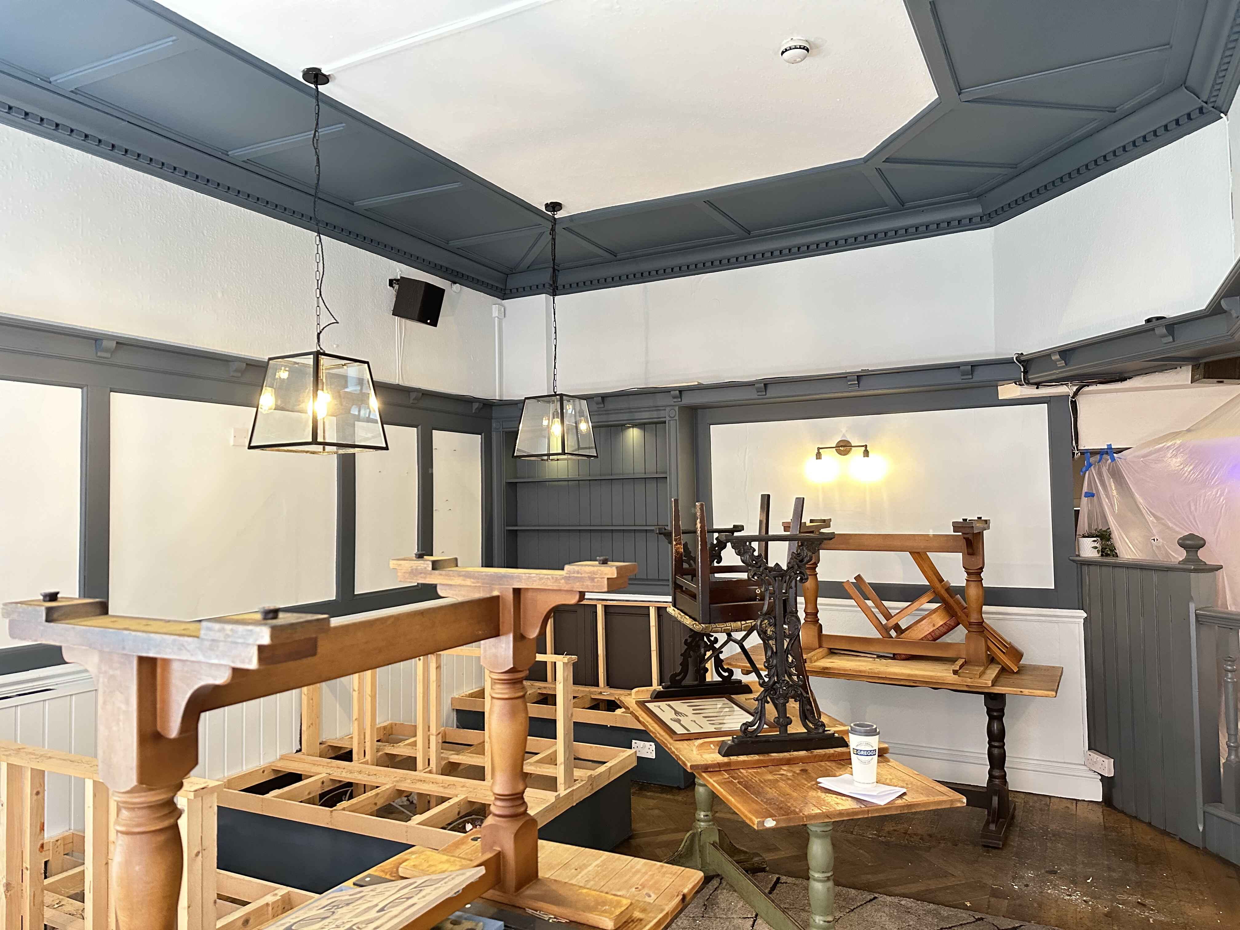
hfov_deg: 71.6
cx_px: 620
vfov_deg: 56.8
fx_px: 860
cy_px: 465
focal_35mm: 24
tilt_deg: +2.8
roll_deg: +0.7
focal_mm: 6.86
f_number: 1.78
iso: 500
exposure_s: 1/50
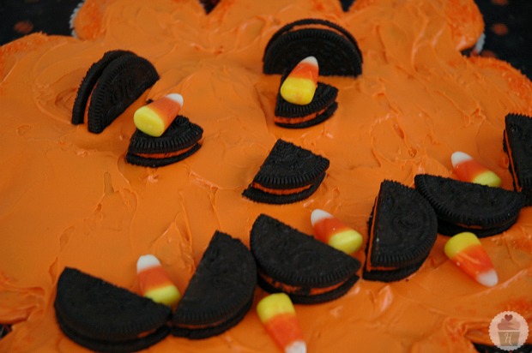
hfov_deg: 19.5
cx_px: 266
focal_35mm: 105
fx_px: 1550
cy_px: 176
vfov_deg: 13.0
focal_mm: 70
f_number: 4.5
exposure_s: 1/30
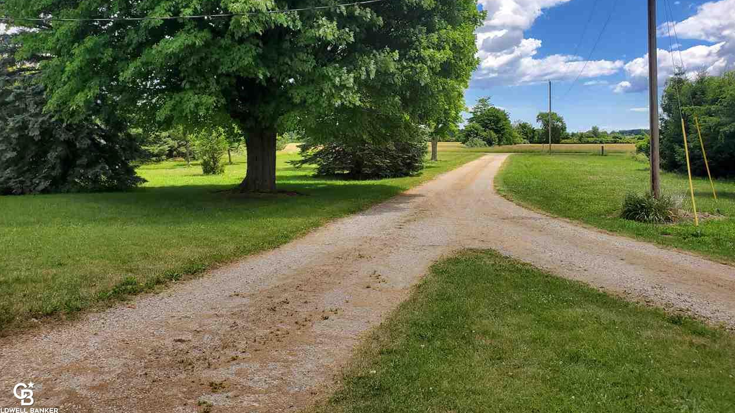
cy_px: 142
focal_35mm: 29
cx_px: 362
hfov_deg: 66.1
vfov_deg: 39.8
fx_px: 565
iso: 50
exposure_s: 1/1657
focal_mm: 4.3
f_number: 2.4
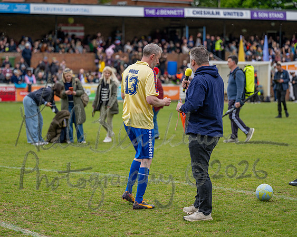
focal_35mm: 116
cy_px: 118
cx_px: 147
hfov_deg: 16.6
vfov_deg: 13.3
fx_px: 1020
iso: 125
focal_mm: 103
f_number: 2.8
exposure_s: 1/1250
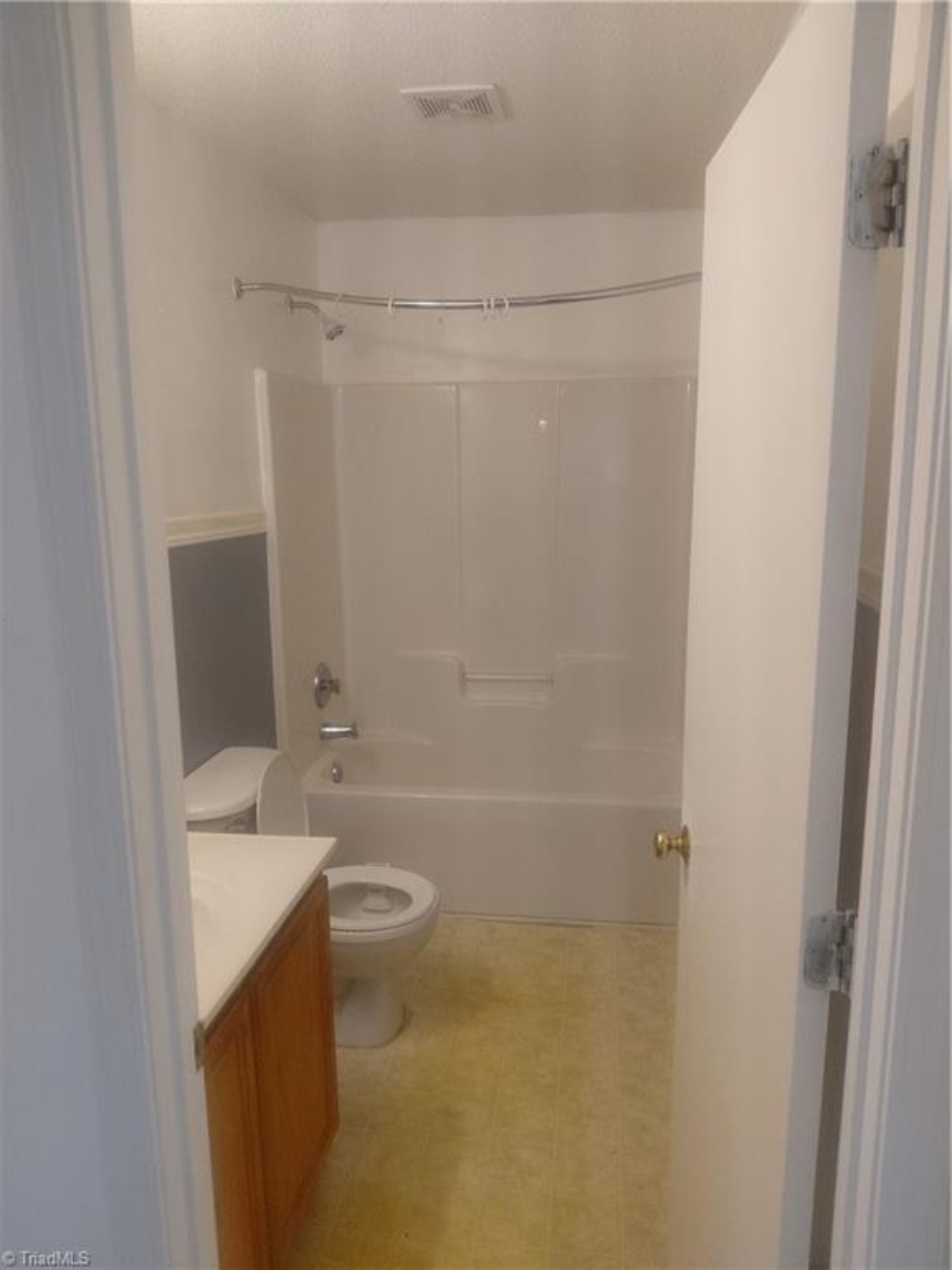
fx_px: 917
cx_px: 476
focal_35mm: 25
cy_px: 635
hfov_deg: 54.9
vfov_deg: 69.4
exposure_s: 1/120
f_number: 1.8
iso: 250
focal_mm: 4.69
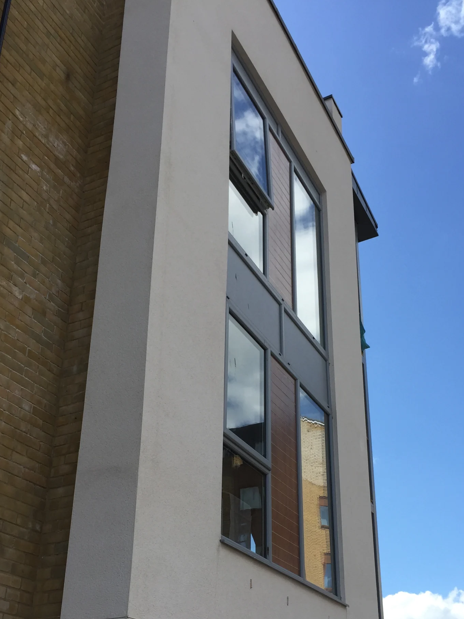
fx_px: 733
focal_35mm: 41
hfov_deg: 35.1
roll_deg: -0.9
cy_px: 431
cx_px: 237
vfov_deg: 44.8
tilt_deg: +26.0
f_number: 2.2
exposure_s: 1/1647
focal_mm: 4.15
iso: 32
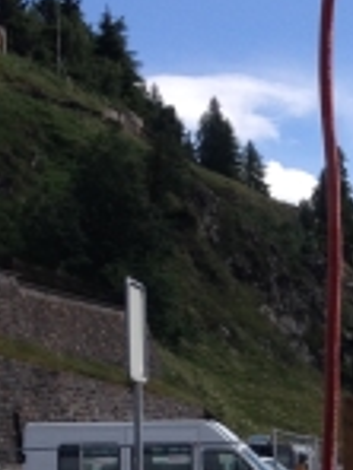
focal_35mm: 142
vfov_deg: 13.4
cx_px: 483
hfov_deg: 10.2
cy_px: 600
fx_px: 1931
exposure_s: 1/1842
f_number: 2.4
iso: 50
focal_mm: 4.28
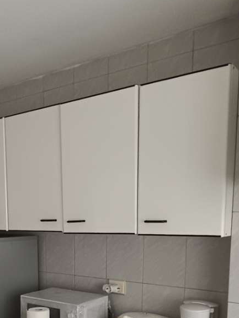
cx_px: 71
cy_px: 265
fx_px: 359
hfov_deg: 36.3
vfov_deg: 44.9
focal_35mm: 39
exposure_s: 1/33.3
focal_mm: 1.65
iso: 390
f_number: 2.2
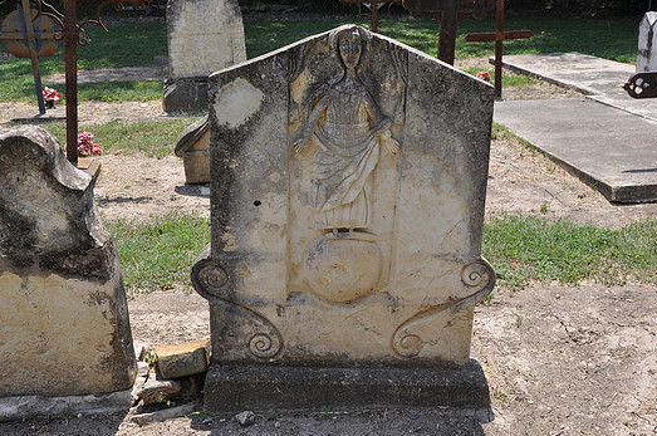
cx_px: 354
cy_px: 199
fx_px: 757
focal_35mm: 42
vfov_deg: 32.1
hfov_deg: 46.9
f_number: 9
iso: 200
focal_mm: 25
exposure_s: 1/80
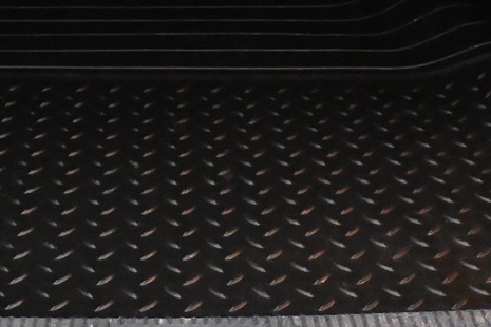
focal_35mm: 110
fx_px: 1497
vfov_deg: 12.0
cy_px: -134
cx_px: 166
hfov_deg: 18.6
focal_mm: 21
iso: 7200
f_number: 4
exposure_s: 1/60
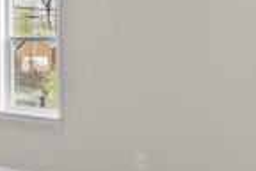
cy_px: 53
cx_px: 108
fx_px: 590
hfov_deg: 24.4
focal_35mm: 83
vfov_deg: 16.4
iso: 400
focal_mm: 16
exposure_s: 1/13
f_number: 11
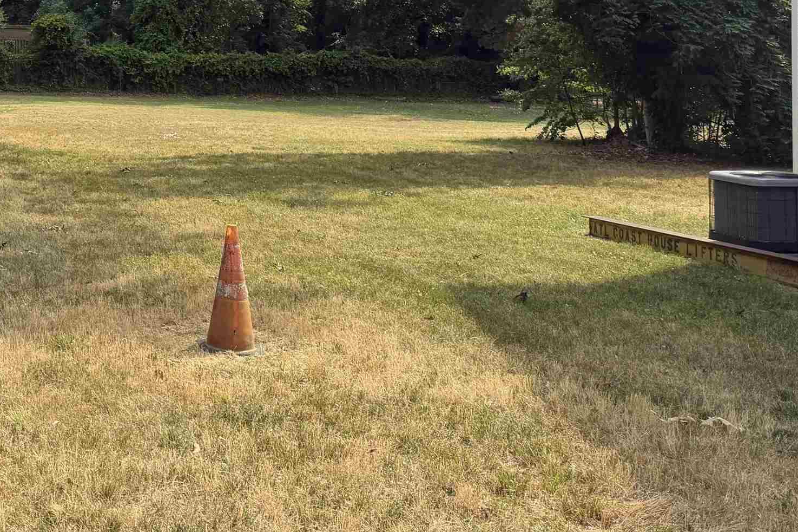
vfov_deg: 24.9
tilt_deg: +1.6
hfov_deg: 34.5
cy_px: 15
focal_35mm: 52
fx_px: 1152
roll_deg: -0.5
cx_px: -12
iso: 100
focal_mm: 6.76
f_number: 1.78
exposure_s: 1/2611
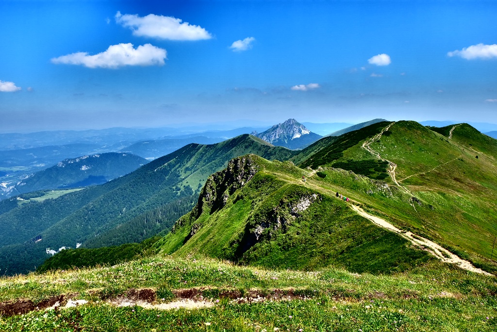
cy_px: 166
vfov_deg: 53.1
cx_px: 248
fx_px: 331
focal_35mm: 24
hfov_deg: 73.7
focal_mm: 16
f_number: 7.1
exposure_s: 1/450
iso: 200
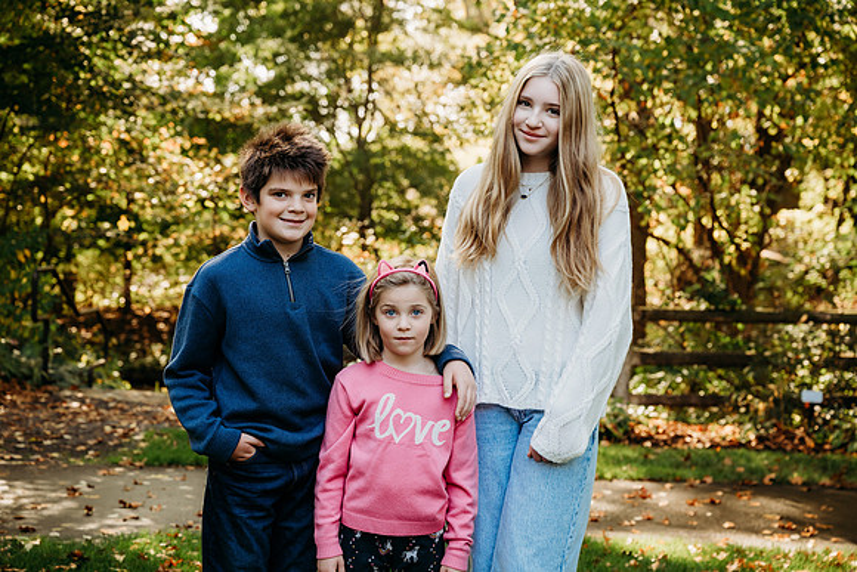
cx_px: 428
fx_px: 1667
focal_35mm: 70
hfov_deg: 28.8
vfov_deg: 19.5
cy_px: 286
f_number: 5
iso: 400
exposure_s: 1/250
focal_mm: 70
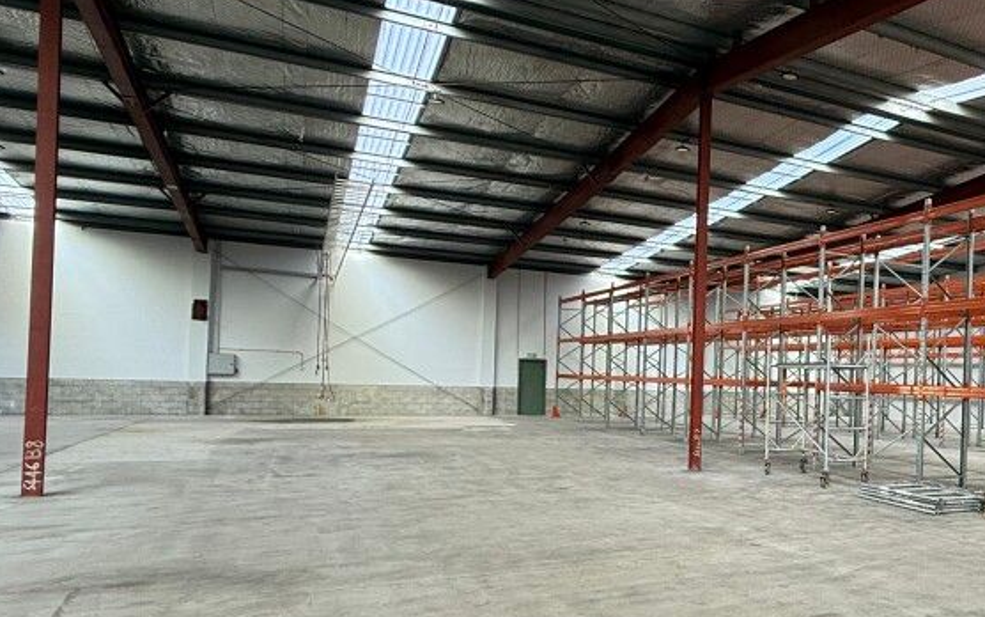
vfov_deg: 39.2
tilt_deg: +2.0
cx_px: 942
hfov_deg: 50.5
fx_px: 859
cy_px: 381
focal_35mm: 32
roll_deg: -1.2
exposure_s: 1/124
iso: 64
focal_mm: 2.22
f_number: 2.2
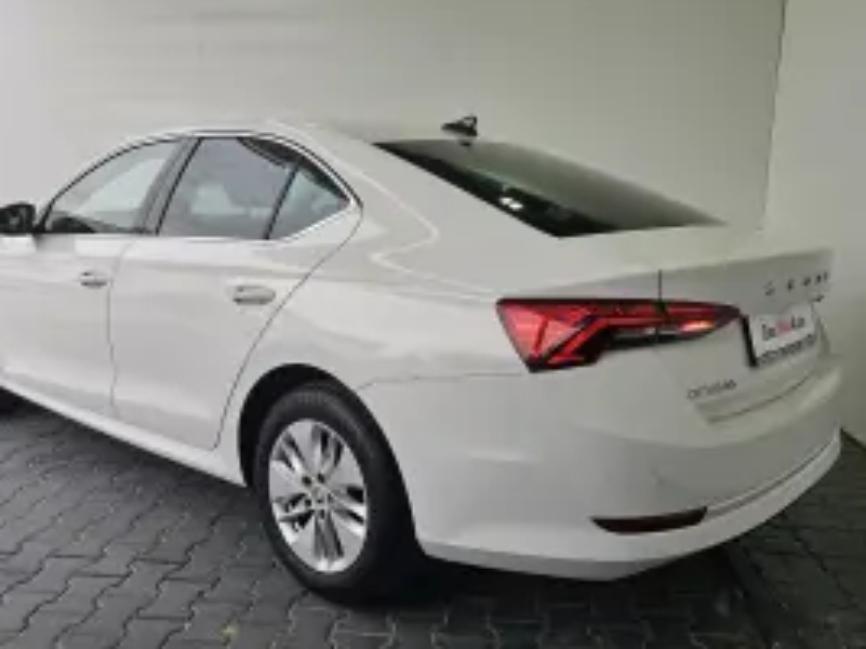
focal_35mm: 31
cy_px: 312
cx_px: 441
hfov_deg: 58.4
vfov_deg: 45.4
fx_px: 775
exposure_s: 1/170
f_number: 1.7
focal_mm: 6.3
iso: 10
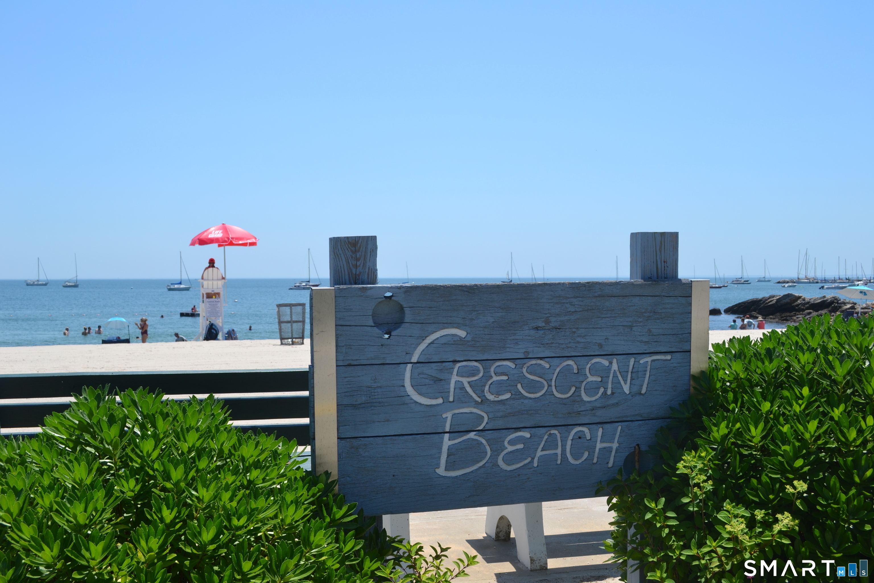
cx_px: 437
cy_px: 292
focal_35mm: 36
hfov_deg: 53.1
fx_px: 874
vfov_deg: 36.9
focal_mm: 24
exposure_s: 1/250
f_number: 8
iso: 100
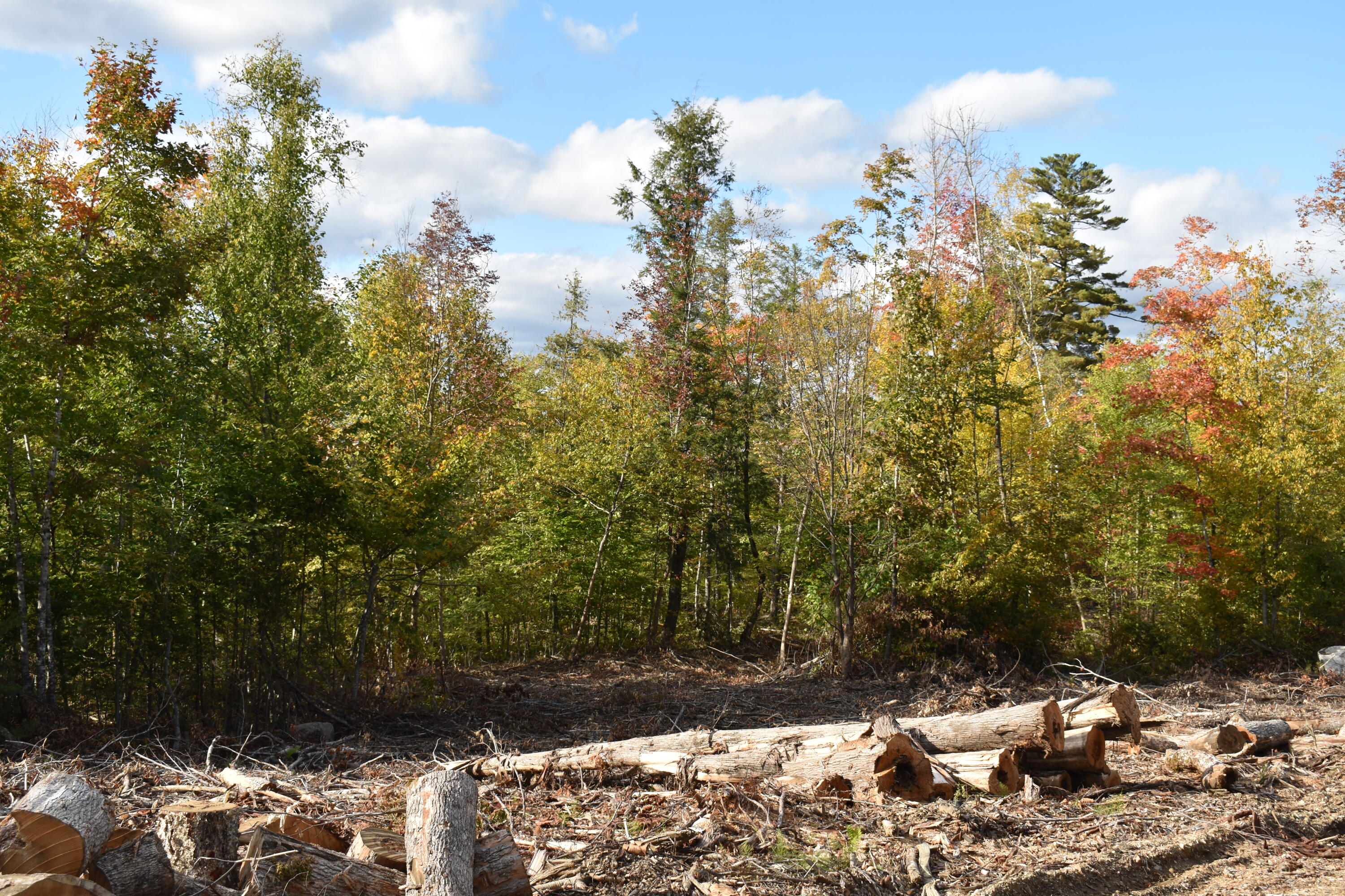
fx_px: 1905
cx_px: 672
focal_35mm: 51
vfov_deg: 26.5
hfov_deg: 38.9
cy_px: 448
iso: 100
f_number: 8
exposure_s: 1/200
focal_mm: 34
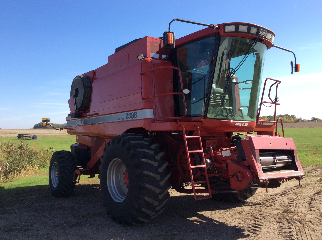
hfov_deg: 56.9
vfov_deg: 44.1
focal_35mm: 32
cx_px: 161
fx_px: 297
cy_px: 120
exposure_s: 1/923
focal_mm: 3.3
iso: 32
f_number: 2.4
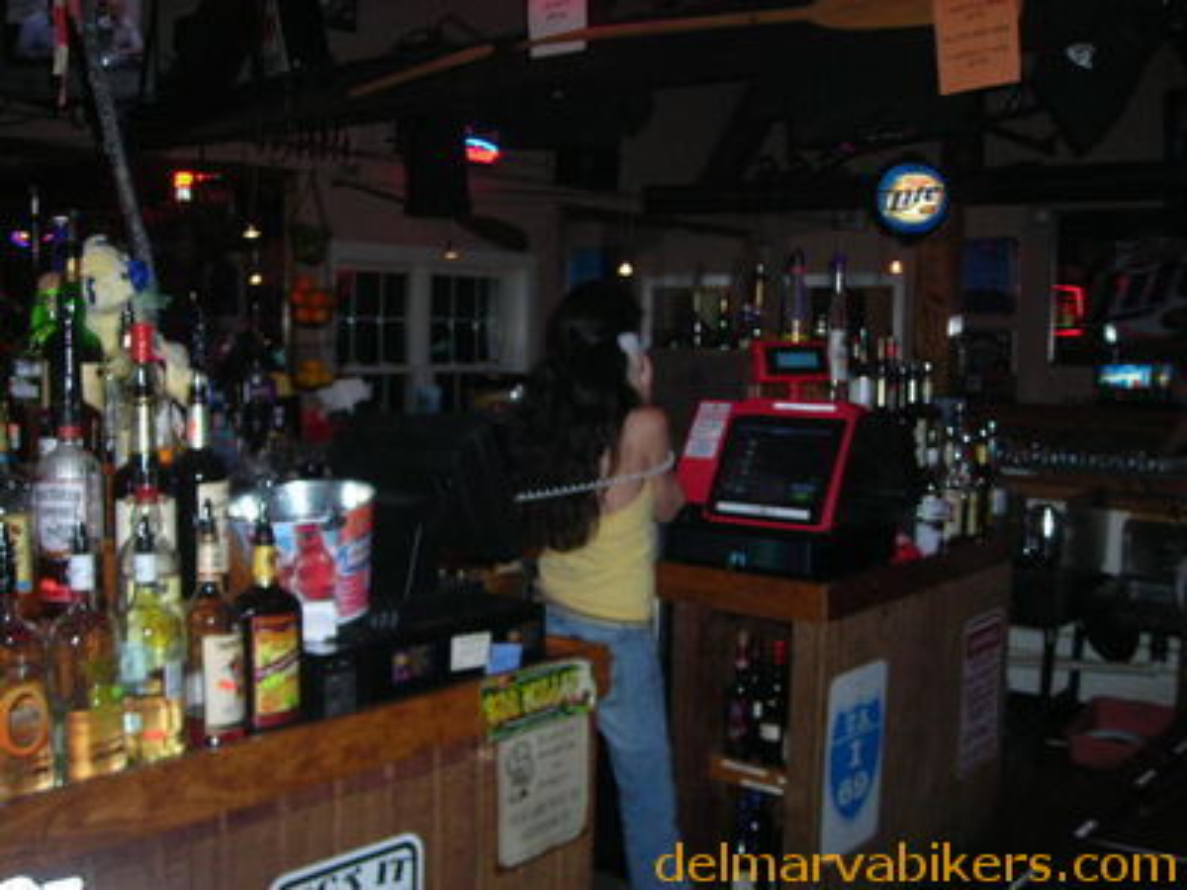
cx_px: 594
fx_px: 1303
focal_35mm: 38
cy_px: 445
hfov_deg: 49.0
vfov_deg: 37.7
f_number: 3.2
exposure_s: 1/60.1
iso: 123
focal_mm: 6.3
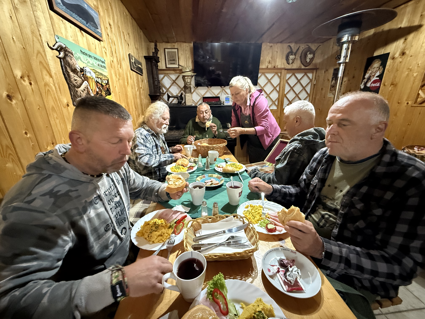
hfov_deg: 102.1
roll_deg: +0.9
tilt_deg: -18.7
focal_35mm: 14
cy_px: 160
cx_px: 212
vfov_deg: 85.7
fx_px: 172
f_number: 2.2
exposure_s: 1/33
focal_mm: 2.22
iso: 1000
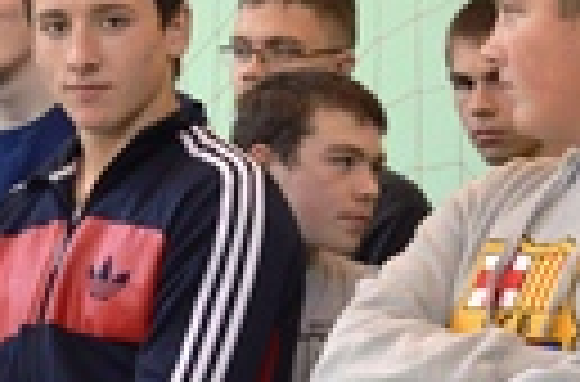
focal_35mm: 289
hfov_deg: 7.1
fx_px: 4635
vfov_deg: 4.7
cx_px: -76
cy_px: 195
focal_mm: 55
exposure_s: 1/60
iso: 1000
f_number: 5.6
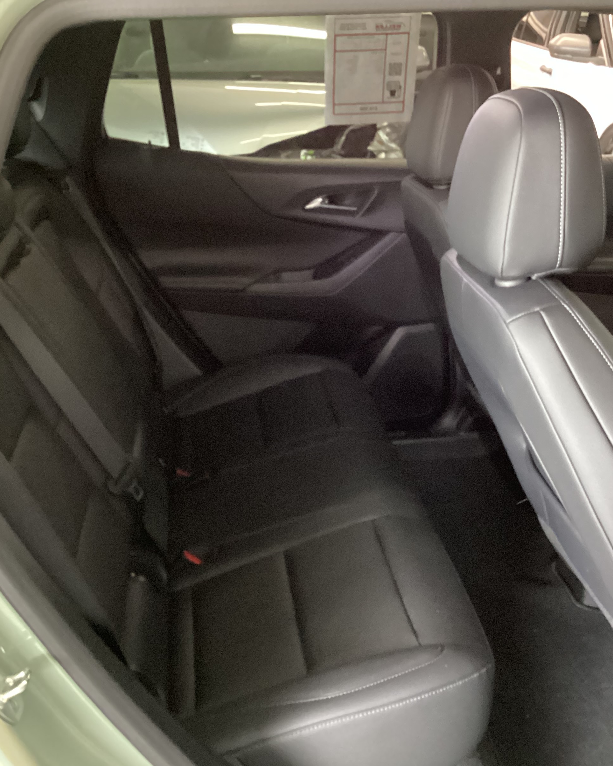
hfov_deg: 36.3
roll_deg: +0.8
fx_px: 930
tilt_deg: -24.3
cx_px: 371
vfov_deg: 44.8
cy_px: 382
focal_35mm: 41
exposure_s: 1/25
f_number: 2.4
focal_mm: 3.3
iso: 500
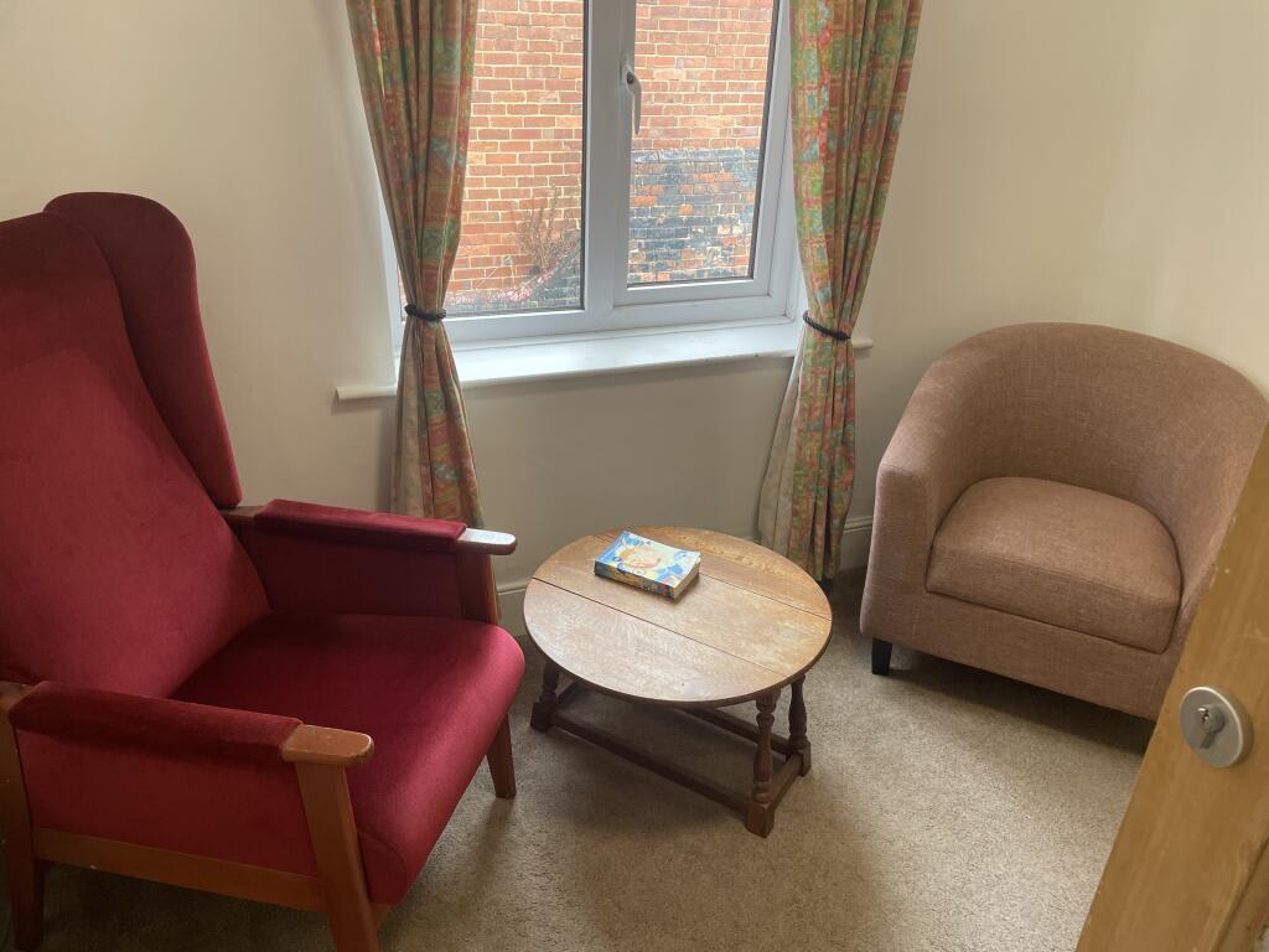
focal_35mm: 26
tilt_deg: -26.2
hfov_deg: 67.3
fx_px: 953
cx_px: 634
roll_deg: -2.4
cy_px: 476
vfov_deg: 53.1
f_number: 1.6
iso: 64
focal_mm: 4.2
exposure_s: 1/100
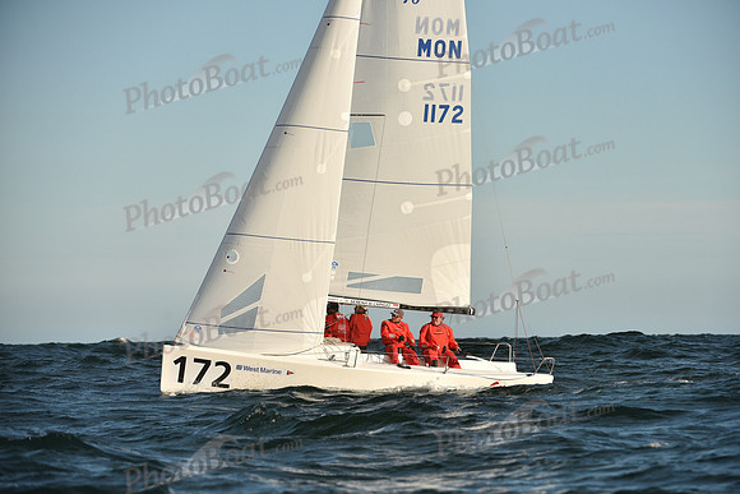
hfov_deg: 10.3
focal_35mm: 200
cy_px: 247
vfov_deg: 6.9
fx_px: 4112
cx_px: 370
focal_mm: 200
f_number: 5.6
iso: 320
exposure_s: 1/2500
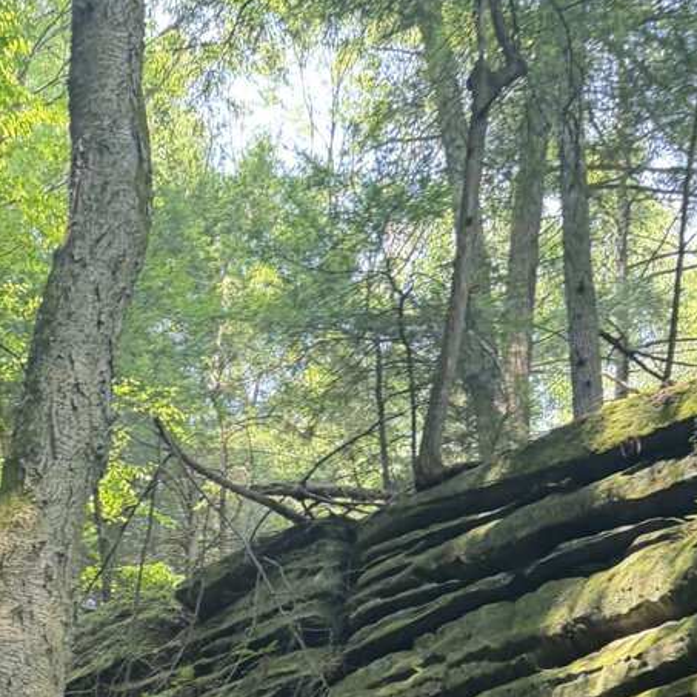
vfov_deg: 19.7
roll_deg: -3.8
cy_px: 1071
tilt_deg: +17.1
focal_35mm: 75
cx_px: 183
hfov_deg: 22.9
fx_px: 1709
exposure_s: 1/121
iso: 200
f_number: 1.78
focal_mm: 6.76
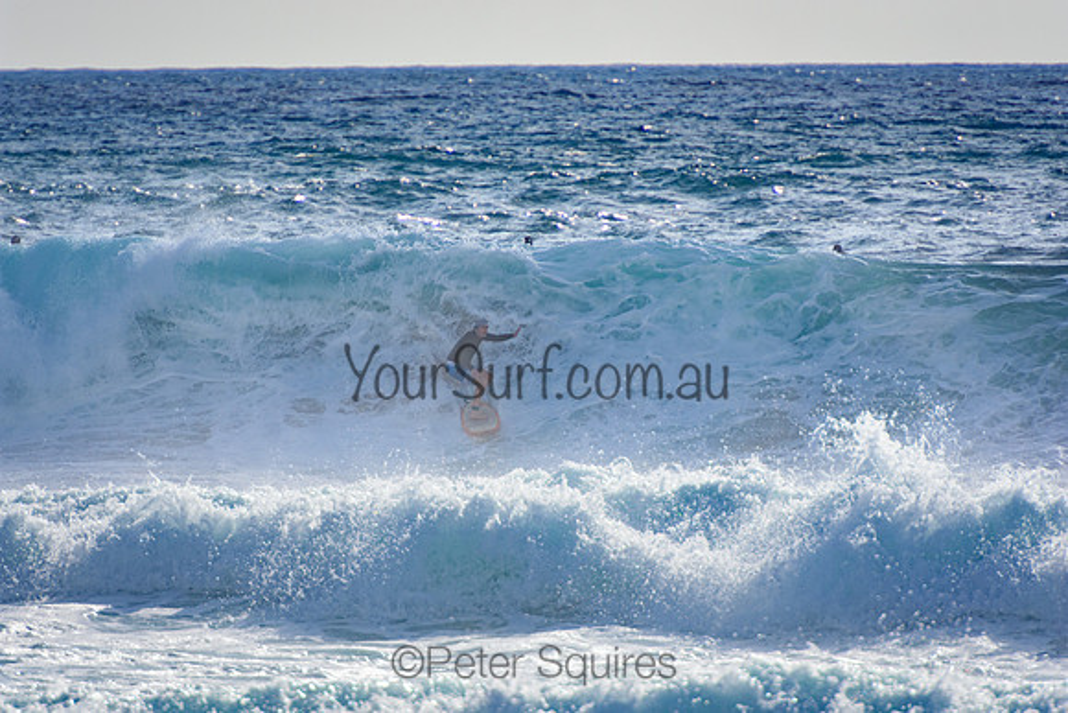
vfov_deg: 2.3
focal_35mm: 600
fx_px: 17803
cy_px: 356
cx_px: 534
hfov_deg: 3.4
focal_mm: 400
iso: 250
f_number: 5.6
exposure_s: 1/2000
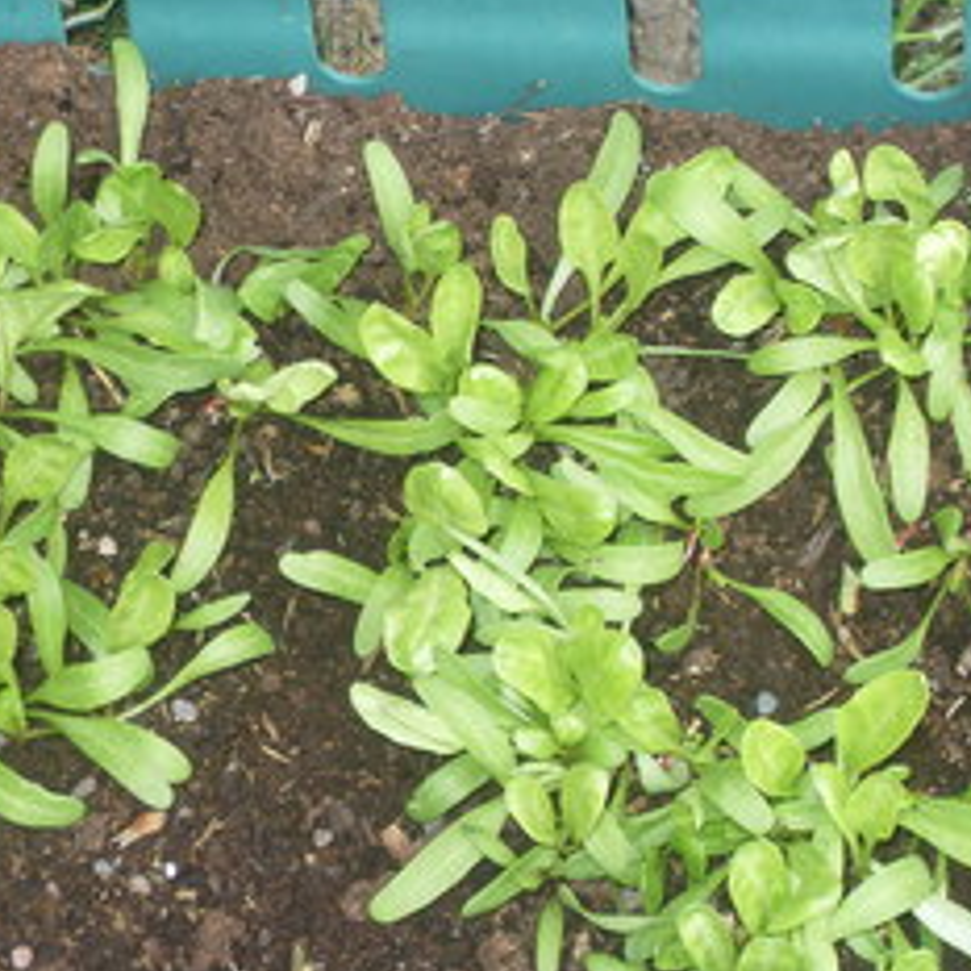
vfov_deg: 14.5
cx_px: 588
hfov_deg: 14.5
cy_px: 567
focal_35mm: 120
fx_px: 3808
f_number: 4
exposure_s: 1/60
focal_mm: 11.8
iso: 100
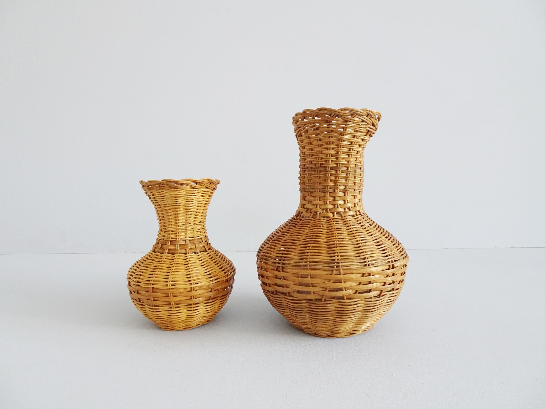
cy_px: 204
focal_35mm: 24
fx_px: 378
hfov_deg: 71.6
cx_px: 272
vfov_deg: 56.8
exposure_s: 1/30
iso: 250
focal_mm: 4.1
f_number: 3.5
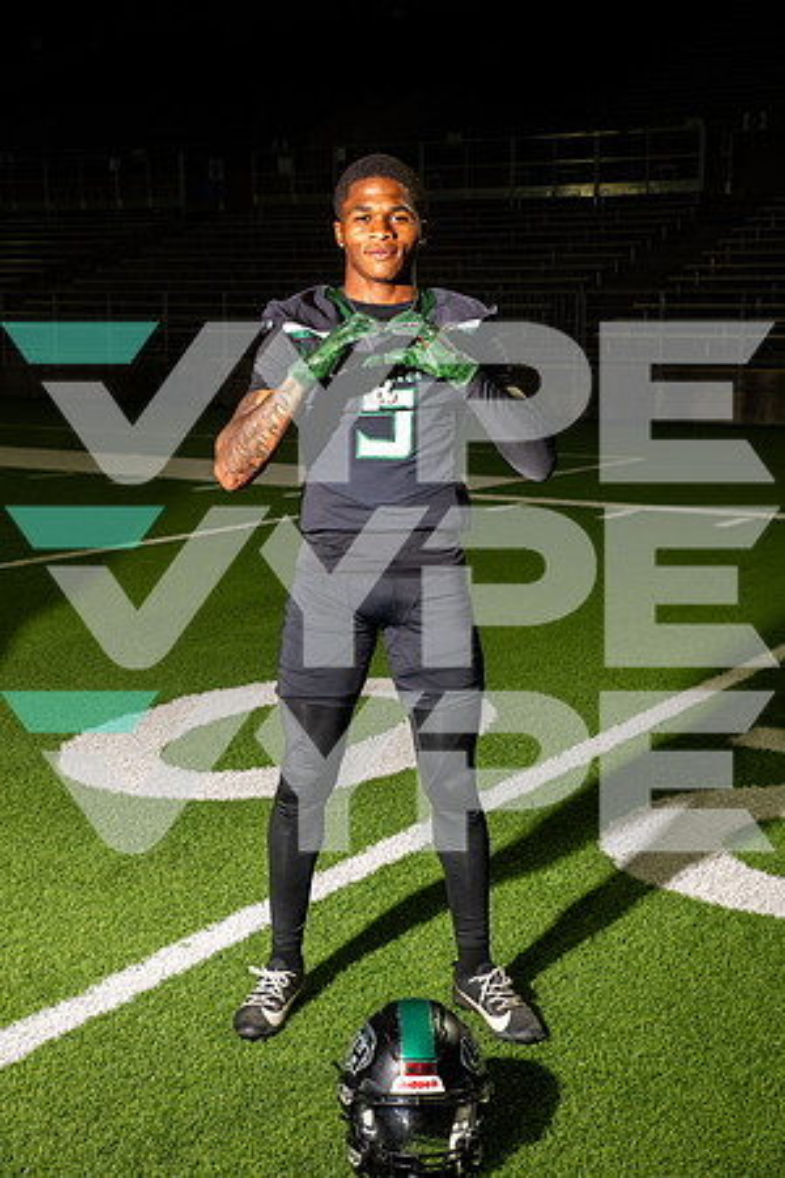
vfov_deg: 38.2
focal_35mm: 52
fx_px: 1701
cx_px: 392
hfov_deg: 26.0
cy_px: 589
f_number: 7.1
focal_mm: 52
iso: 1000
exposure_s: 1/400
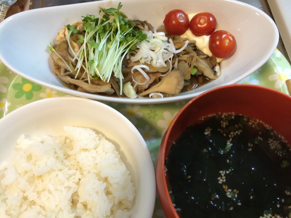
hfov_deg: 61.7
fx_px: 244
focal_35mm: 29
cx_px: 146
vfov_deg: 48.2
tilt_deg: -65.8
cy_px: 109
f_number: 2.2
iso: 250
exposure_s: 1/33
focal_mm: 4.15
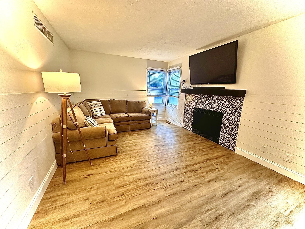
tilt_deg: -11.3
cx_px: 152
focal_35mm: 14
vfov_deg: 85.7
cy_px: 114
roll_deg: -1.8
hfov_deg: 102.1
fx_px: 123
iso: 250
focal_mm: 2.22
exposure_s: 1/60
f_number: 2.2
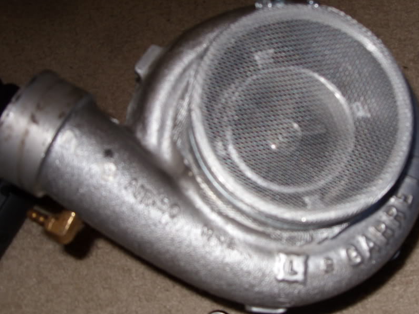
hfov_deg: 38.7
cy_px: 162
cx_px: 261
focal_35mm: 49
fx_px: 593
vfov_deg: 29.7
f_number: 2.8
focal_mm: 6.3
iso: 50
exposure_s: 1/30
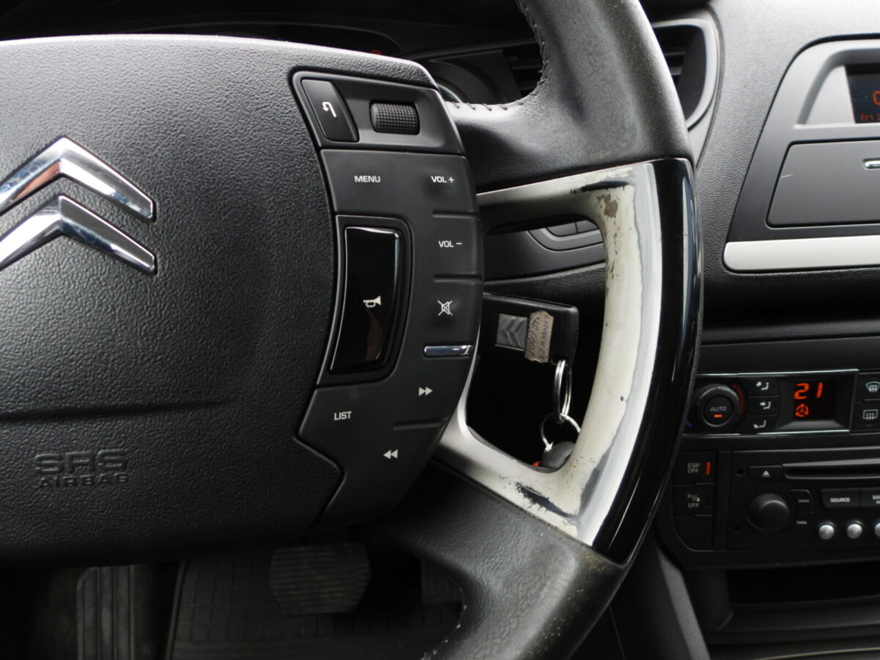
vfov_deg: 44.2
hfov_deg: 56.8
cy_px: 330
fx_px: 814
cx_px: 440
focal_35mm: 32
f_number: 3.2
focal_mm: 5.8
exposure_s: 1/100
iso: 100
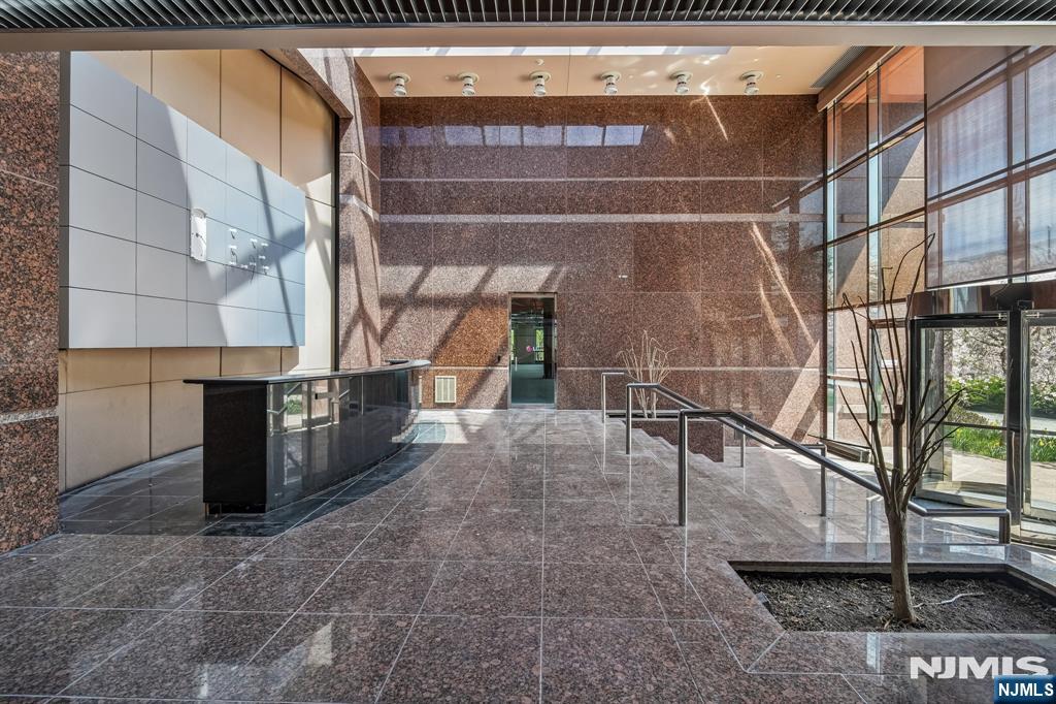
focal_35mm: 16
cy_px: 352
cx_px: 528
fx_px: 469
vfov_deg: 73.7
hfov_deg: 96.8
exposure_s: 1/15
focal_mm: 16
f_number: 8
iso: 400
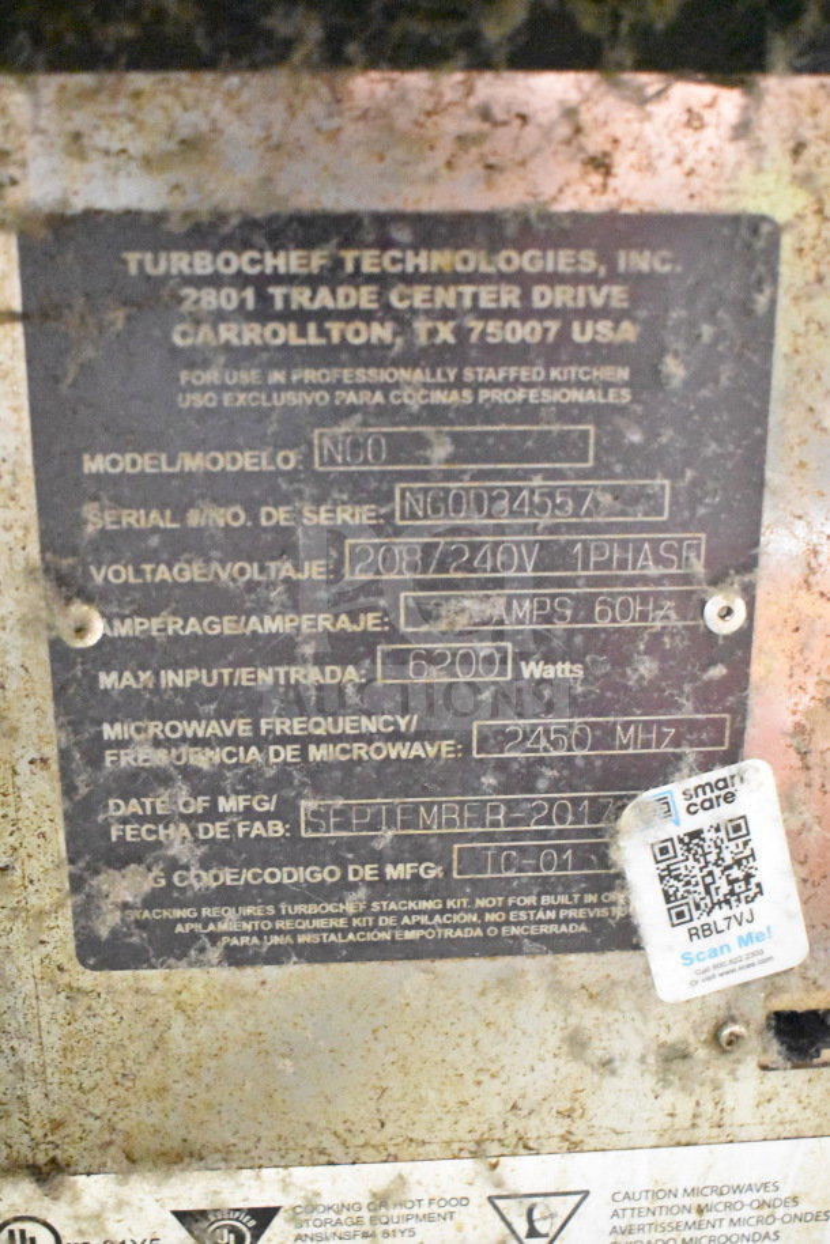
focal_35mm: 39
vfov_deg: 49.6
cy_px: 622
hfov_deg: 34.2
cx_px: 415
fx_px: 1349
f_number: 4
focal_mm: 26
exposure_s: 1/10
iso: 25600
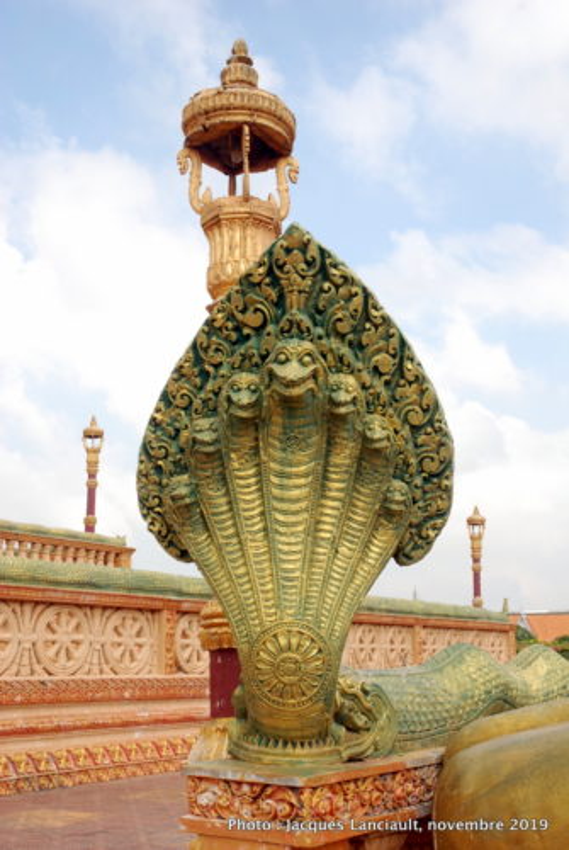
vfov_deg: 44.9
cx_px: 284
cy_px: 425
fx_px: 1028
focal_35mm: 44
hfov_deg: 30.9
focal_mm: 29
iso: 100
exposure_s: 1/60
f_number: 11
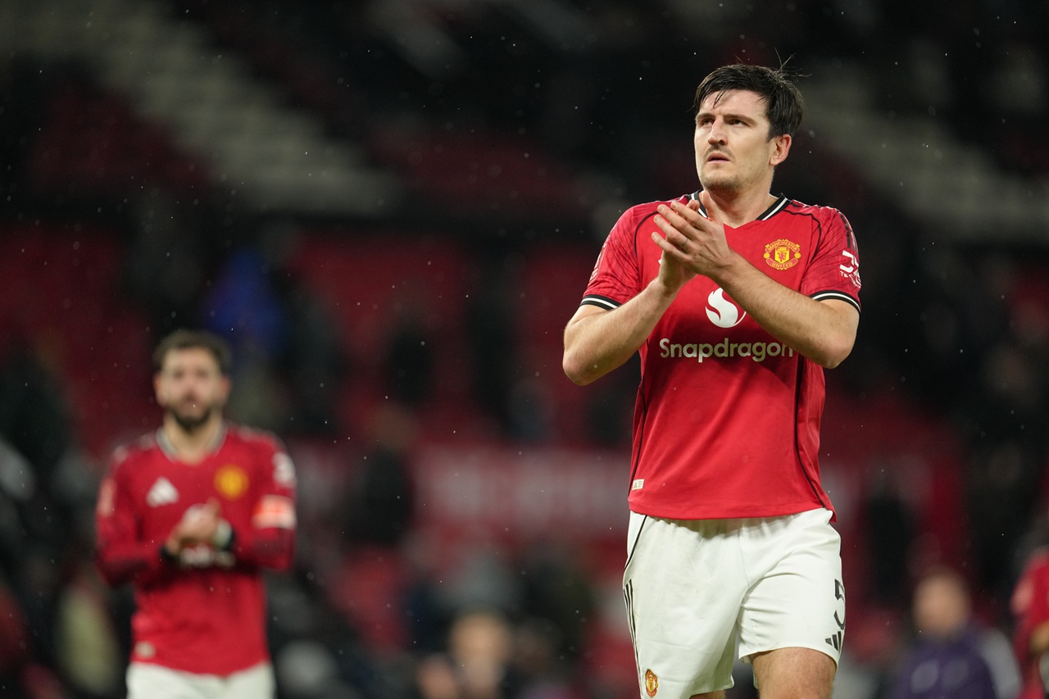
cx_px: 524
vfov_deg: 3.4
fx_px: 11653
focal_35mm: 400
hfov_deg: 5.2
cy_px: 350
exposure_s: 1/1600
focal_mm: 400
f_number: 2.8
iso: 2500
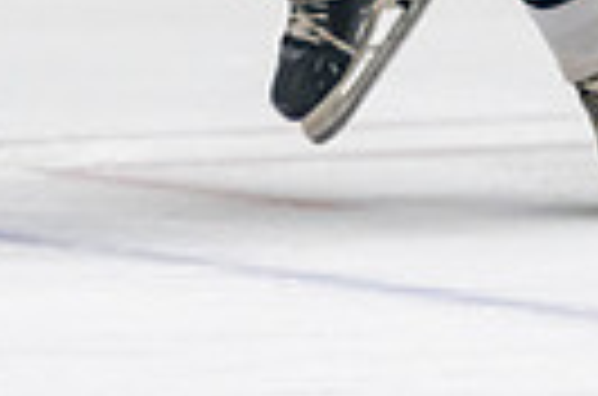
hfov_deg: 2.1
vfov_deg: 1.4
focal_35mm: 996
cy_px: -394
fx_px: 16505
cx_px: 255
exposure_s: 1/640
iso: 2000
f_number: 3.2
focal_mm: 170
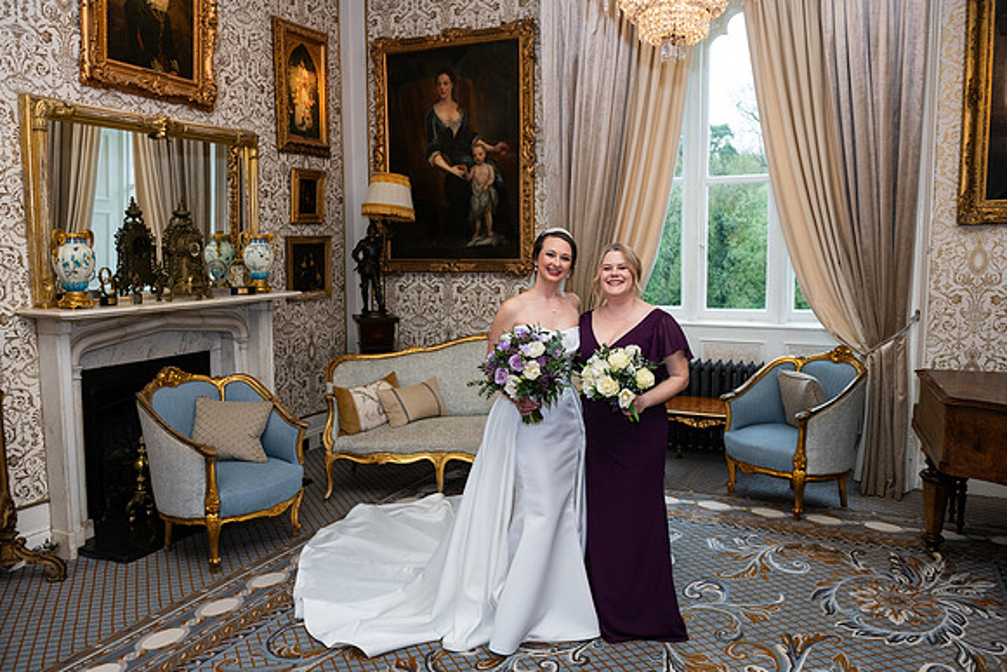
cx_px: 504
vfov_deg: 45.0
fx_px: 811
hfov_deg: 63.6
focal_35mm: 29
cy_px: 336
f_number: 5
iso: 500
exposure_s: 1/160
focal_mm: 29
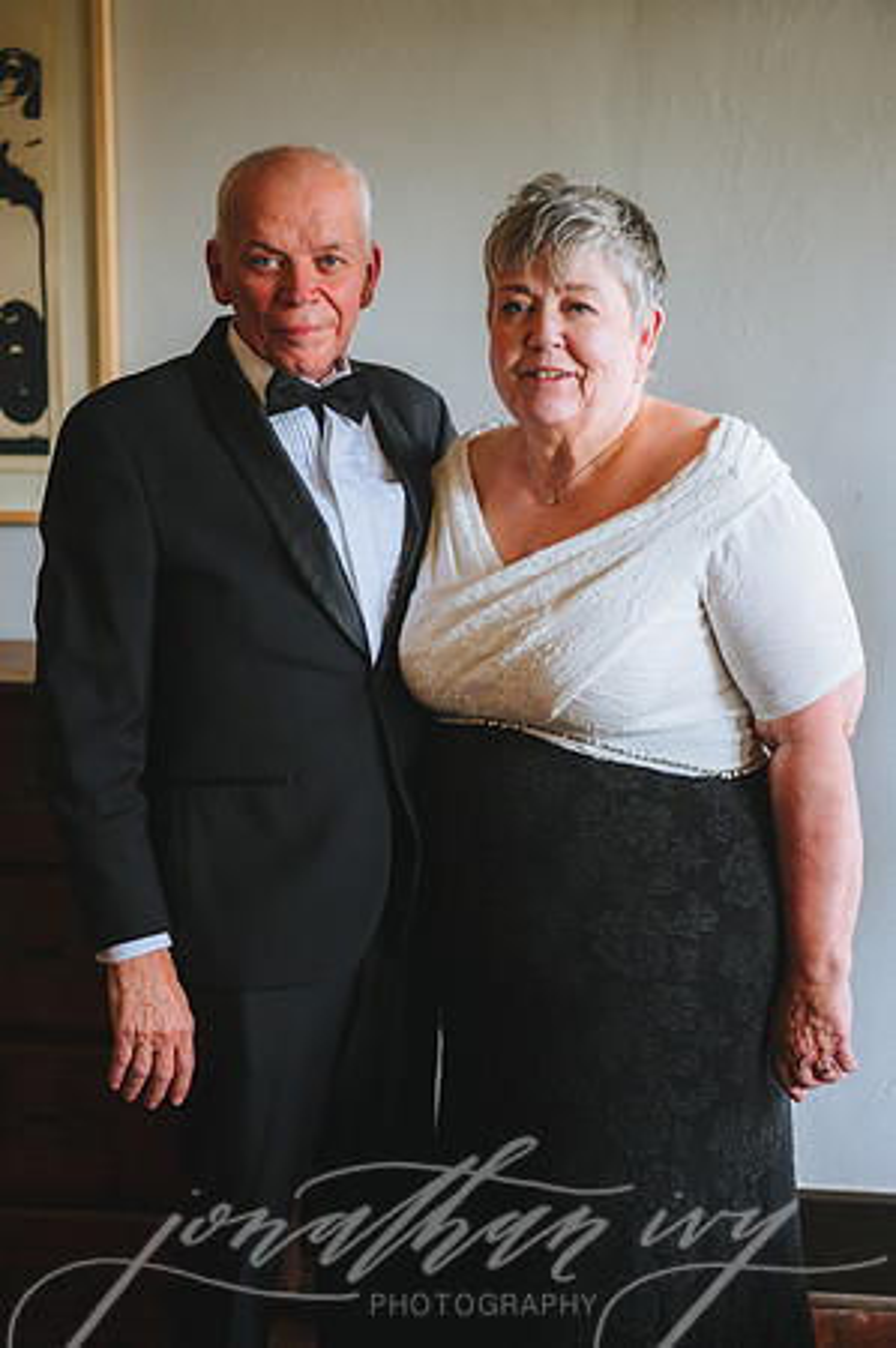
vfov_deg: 35.7
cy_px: 674
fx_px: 2095
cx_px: 448
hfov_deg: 24.1
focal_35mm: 56
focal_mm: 56
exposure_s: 1/200
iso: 1600
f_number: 2.8
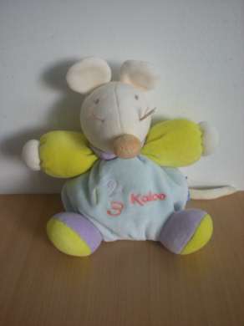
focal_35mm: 38
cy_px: 163
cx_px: 122
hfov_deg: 37.7
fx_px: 358
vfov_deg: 49.0
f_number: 3.1
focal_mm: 6.3
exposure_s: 1/35.8
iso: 200
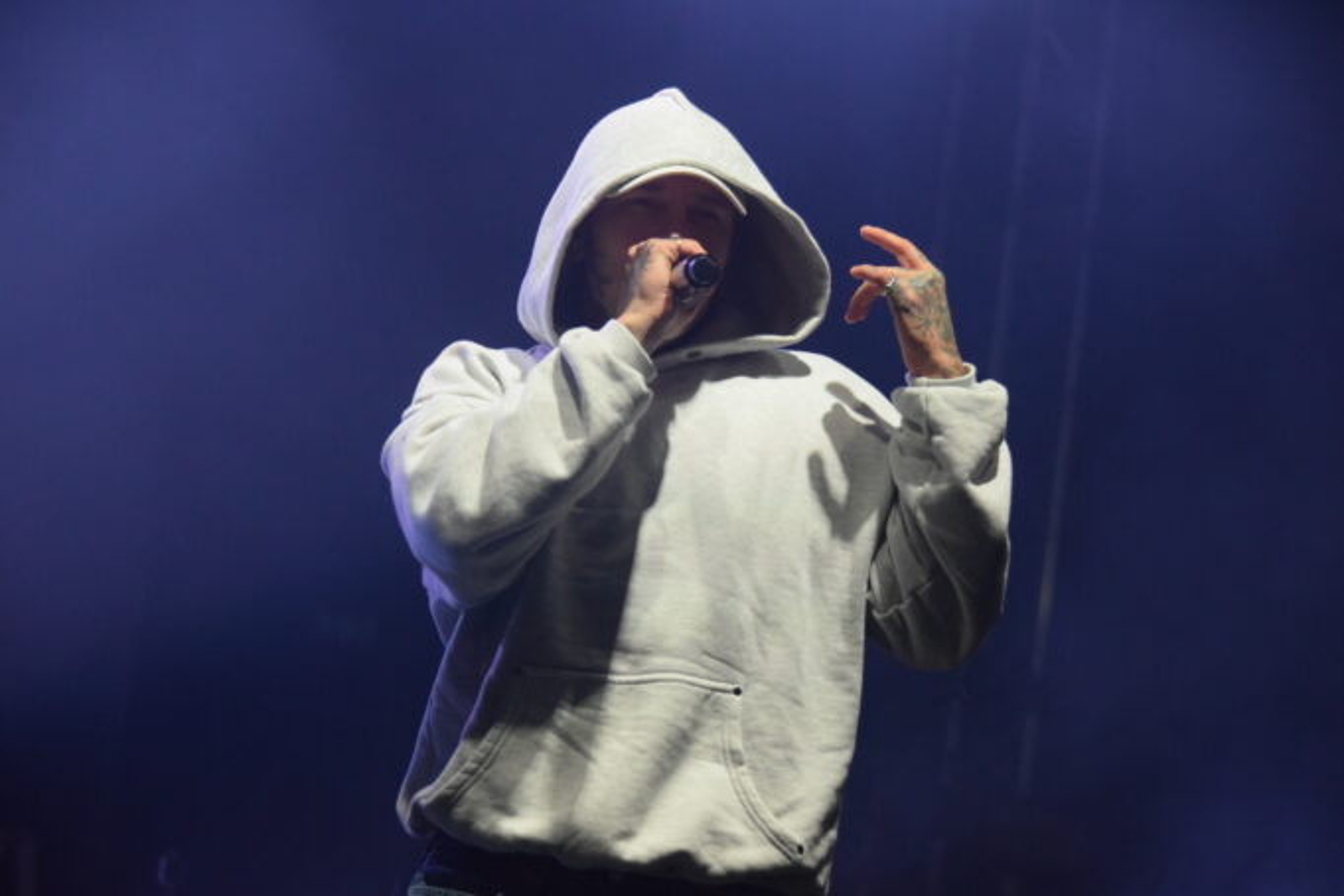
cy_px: 448
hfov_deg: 14.9
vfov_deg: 9.9
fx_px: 5152
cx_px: 672
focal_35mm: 138
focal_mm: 92
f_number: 4.5
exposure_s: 1/400
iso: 3200
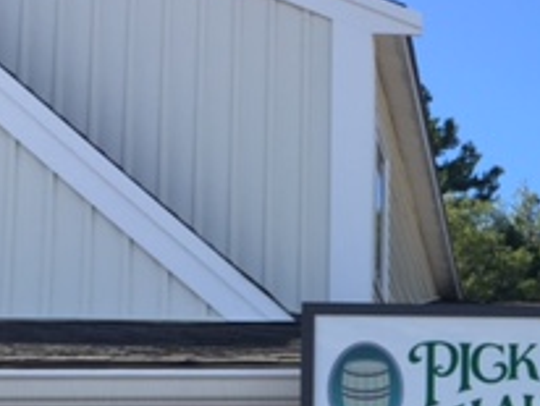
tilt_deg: +8.6
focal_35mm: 90
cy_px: 508
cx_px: 705
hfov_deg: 19.9
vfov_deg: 15.7
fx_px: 1406
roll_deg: +0.6
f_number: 2.2
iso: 32
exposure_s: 1/842
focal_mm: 4.15
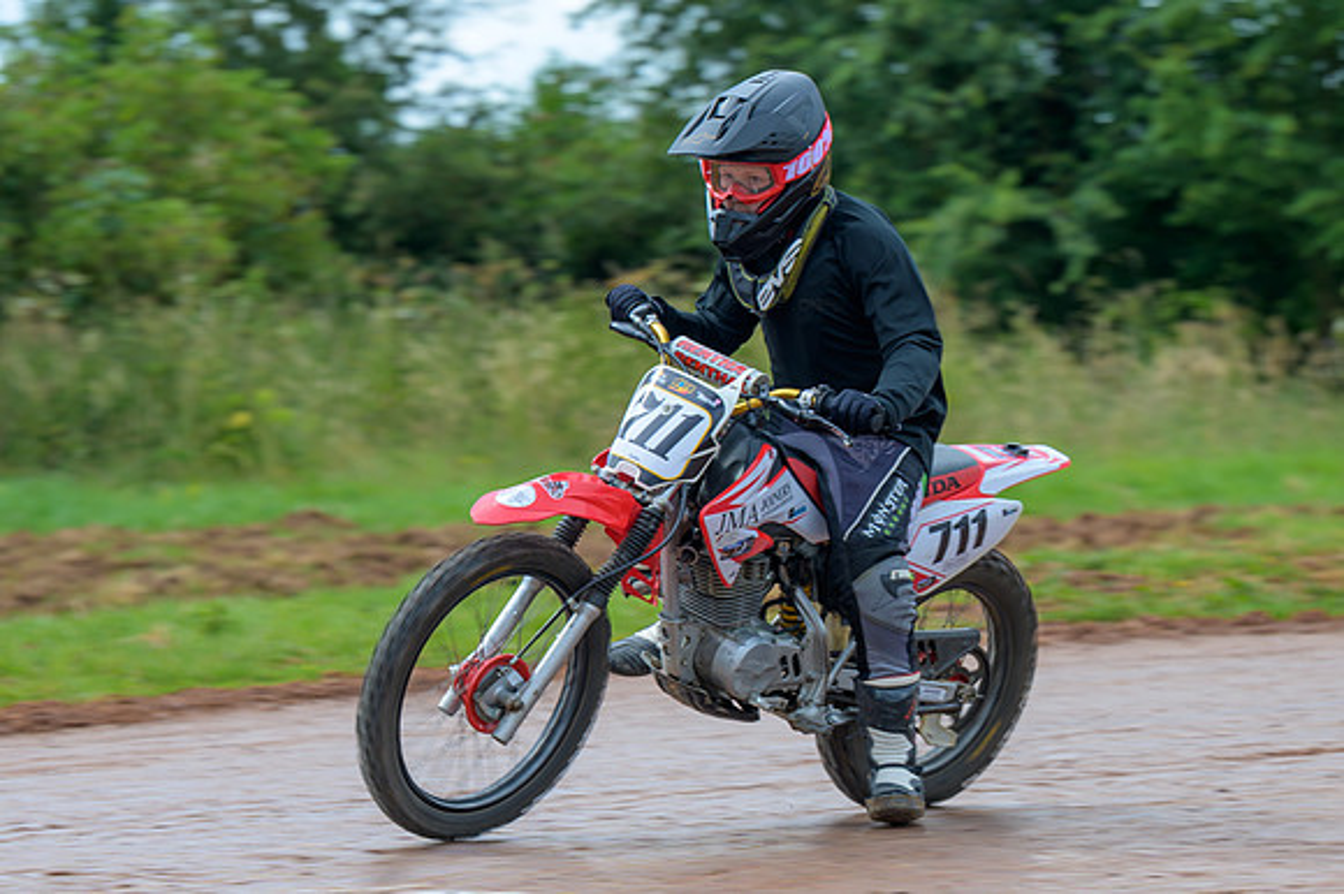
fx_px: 8084
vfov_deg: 6.3
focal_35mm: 217
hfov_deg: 9.5
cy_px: 517
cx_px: 652
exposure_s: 1/320
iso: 80
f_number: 4
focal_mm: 102
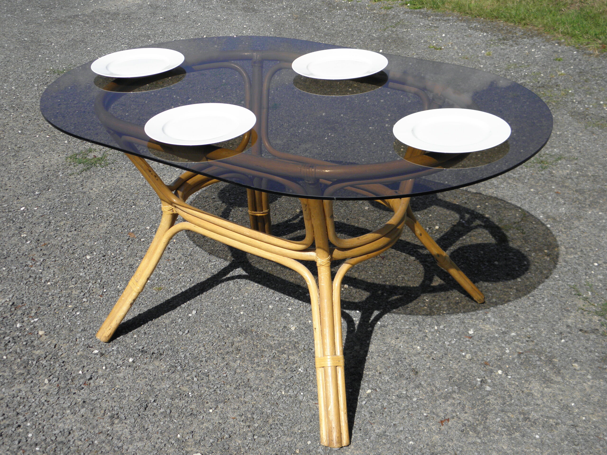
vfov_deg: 30.9
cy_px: 228
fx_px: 824
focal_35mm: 47
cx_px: 304
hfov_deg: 40.4
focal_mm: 8.6
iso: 100
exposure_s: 1/250
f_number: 7.8
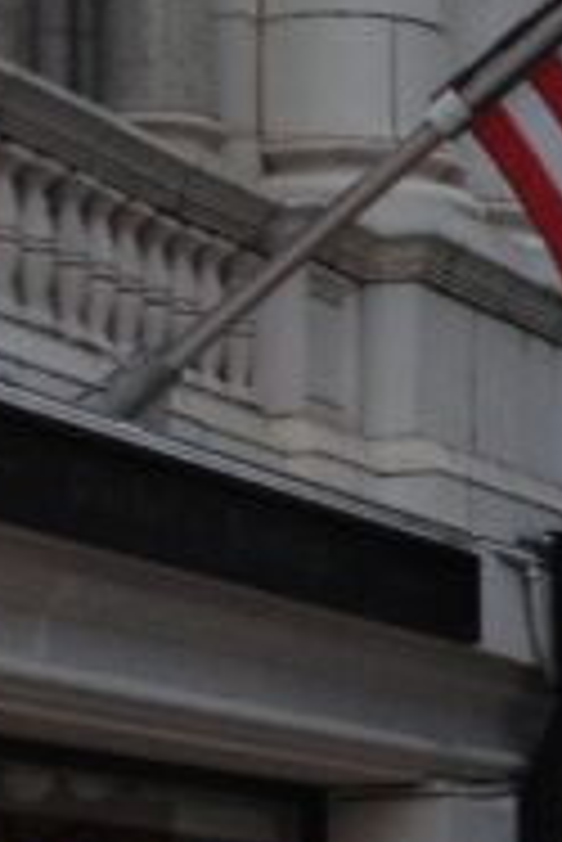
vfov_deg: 10.3
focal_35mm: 199
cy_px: 405
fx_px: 4651
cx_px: 868
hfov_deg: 6.8
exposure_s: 1/60
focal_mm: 4.28
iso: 64
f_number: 2.4
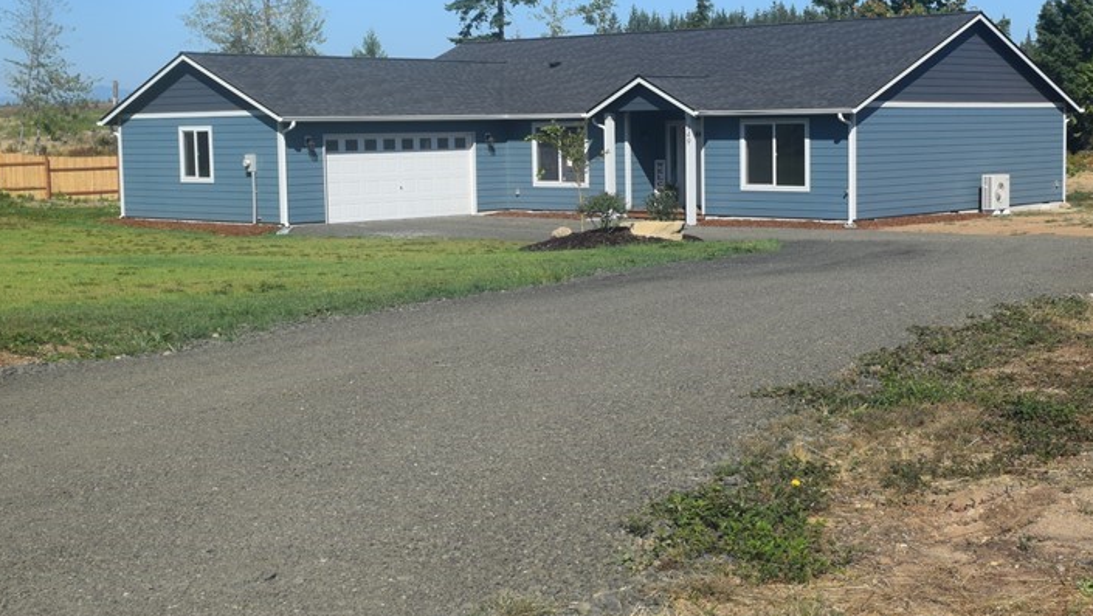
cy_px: 282
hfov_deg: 35.8
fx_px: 1681
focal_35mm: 58
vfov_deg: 20.7
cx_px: 677
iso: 200
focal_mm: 24
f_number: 10
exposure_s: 1/400
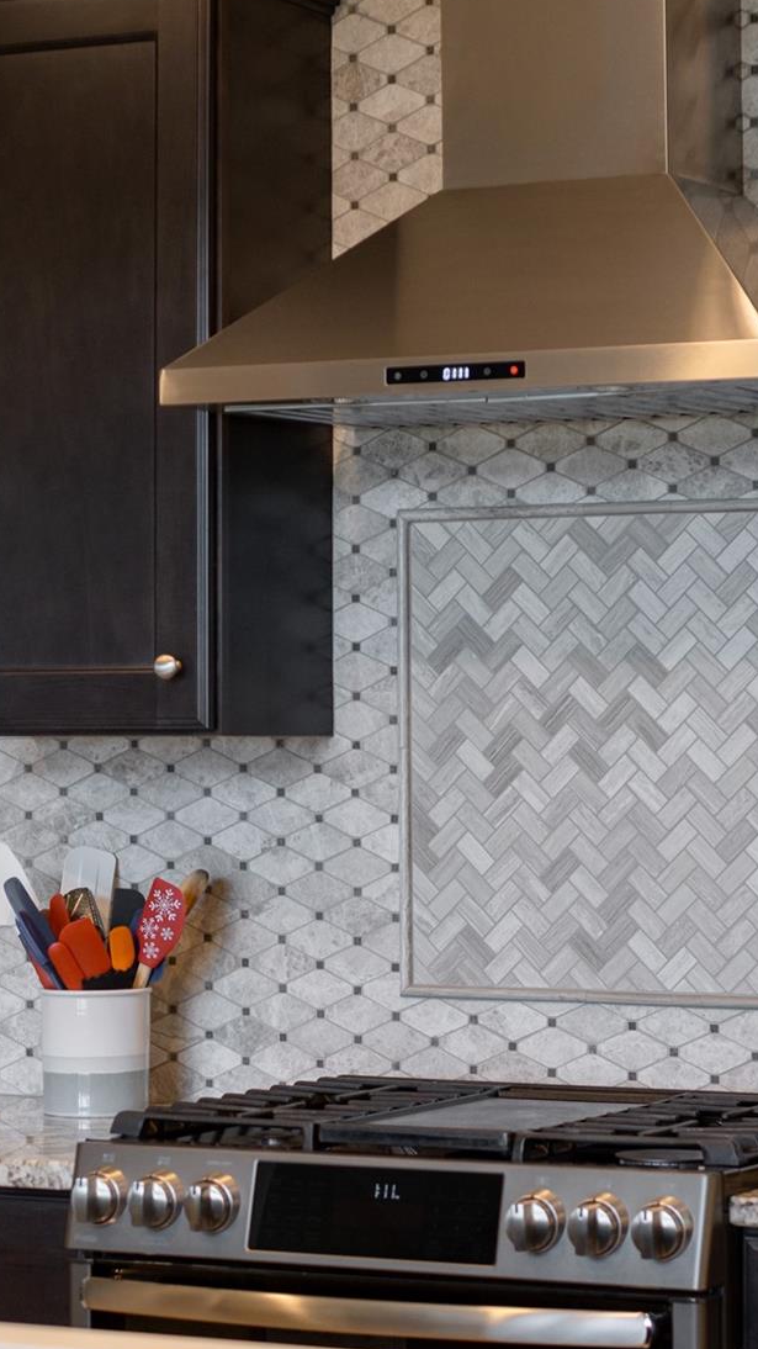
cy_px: 821
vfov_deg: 21.7
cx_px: 301
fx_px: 3503
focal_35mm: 98
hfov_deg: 12.3
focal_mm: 50
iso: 160
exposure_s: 1/100
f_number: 2.8
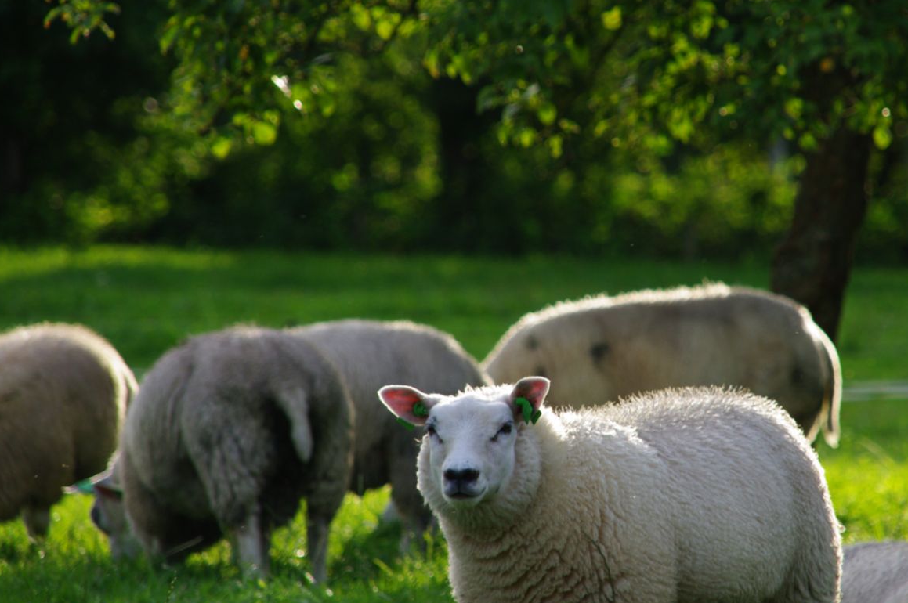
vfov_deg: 3.3
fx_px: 10430
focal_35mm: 414
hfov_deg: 5.0
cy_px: 303
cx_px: 580
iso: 200
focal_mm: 200
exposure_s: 1/160
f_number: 6.7
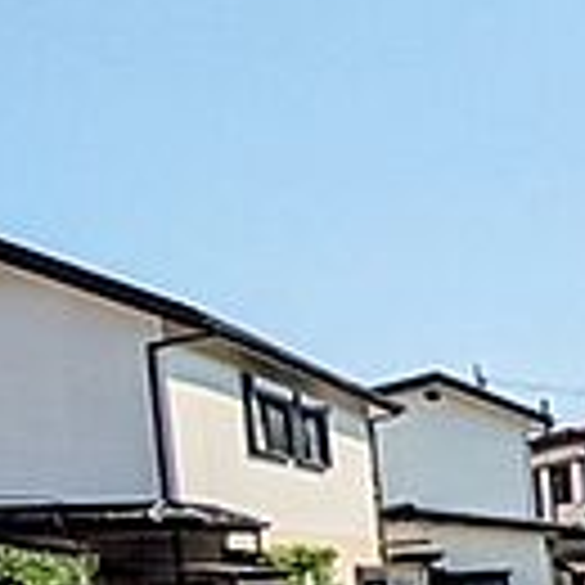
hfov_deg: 16.7
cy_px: 580
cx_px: 1305
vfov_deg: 28.3
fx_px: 1090
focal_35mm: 57
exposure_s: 1/3012
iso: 49
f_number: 2.2
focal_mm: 1.83
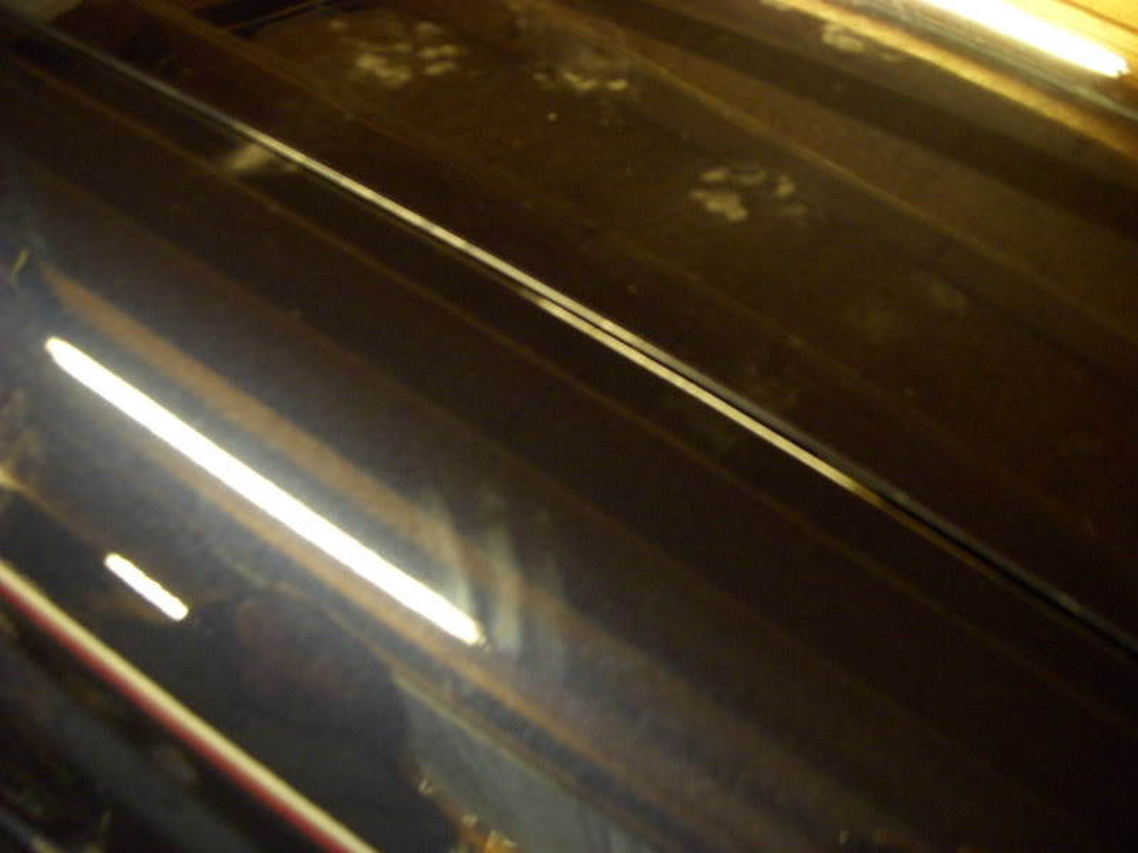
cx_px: 569
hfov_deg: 49.0
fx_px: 1249
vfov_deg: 37.7
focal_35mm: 38
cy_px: 426
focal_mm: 6.3
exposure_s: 1/3
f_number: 3.3
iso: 400
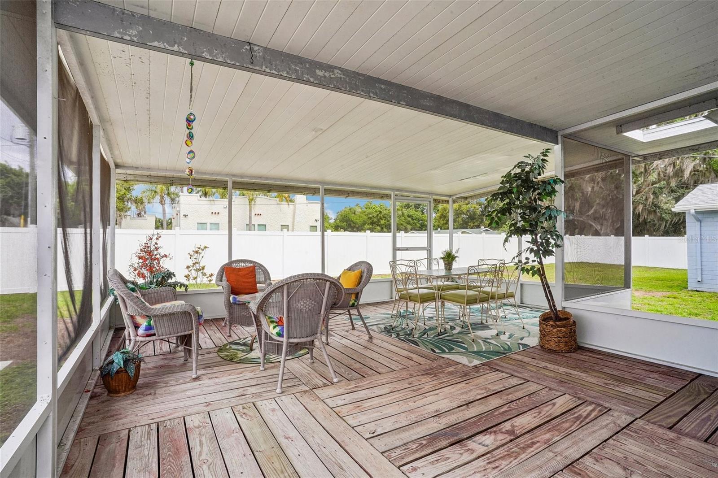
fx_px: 339
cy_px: 239
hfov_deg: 93.3
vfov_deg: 70.4
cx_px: 359
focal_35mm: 17
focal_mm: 17
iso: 200
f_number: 20
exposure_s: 1/30
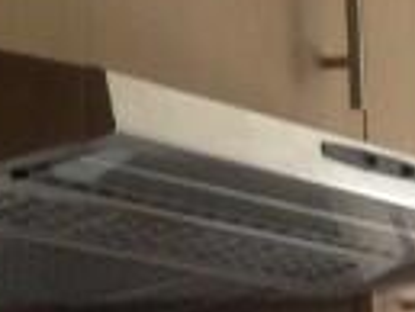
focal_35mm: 262
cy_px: 1139
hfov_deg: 7.2
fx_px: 3144
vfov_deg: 5.2
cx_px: 878
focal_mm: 4.12
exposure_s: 1/40
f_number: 2.4
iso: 50
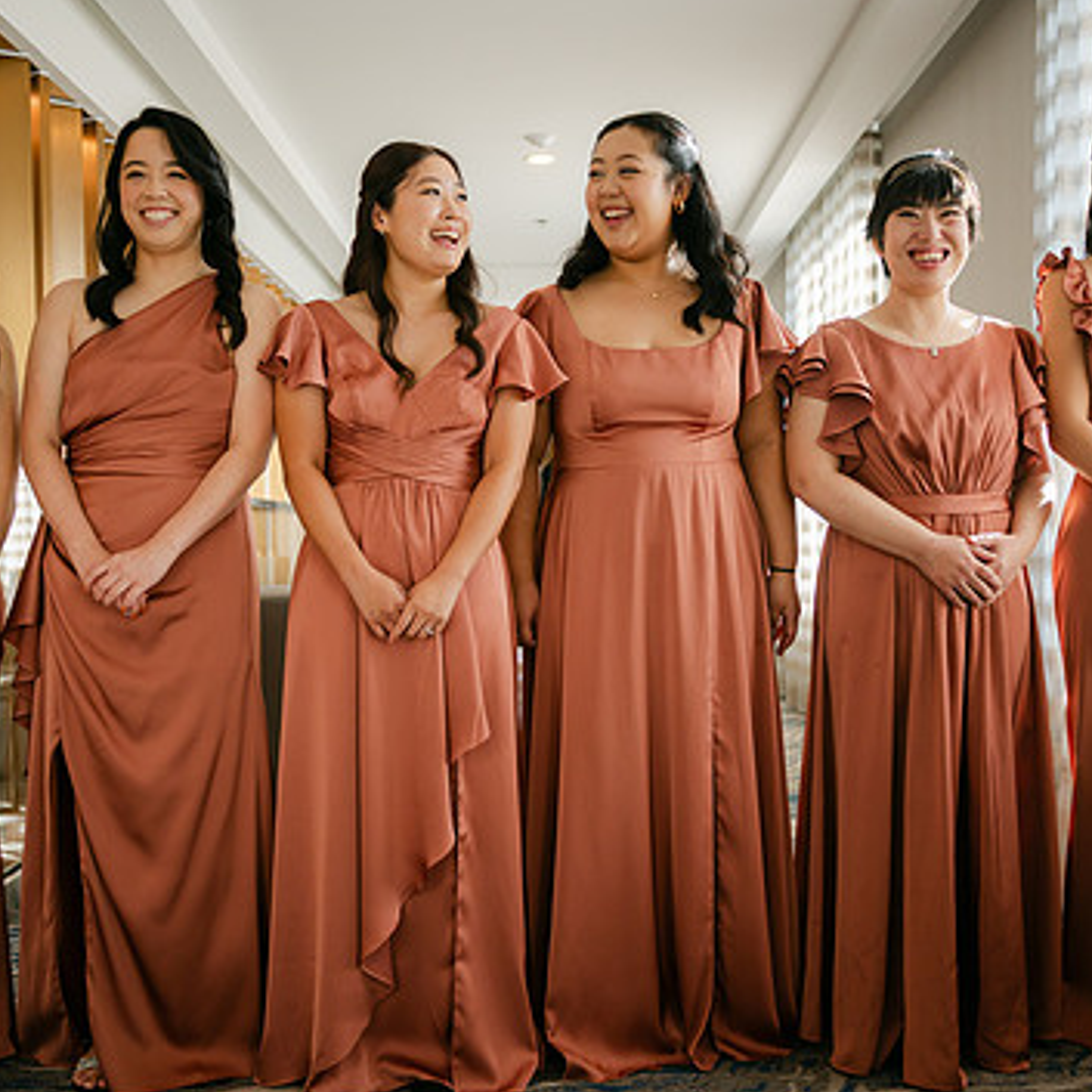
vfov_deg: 41.8
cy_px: 585
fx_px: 1428
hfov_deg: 41.8
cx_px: 502
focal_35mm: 40
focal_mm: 28
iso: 200
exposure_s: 1/250
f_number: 2.8
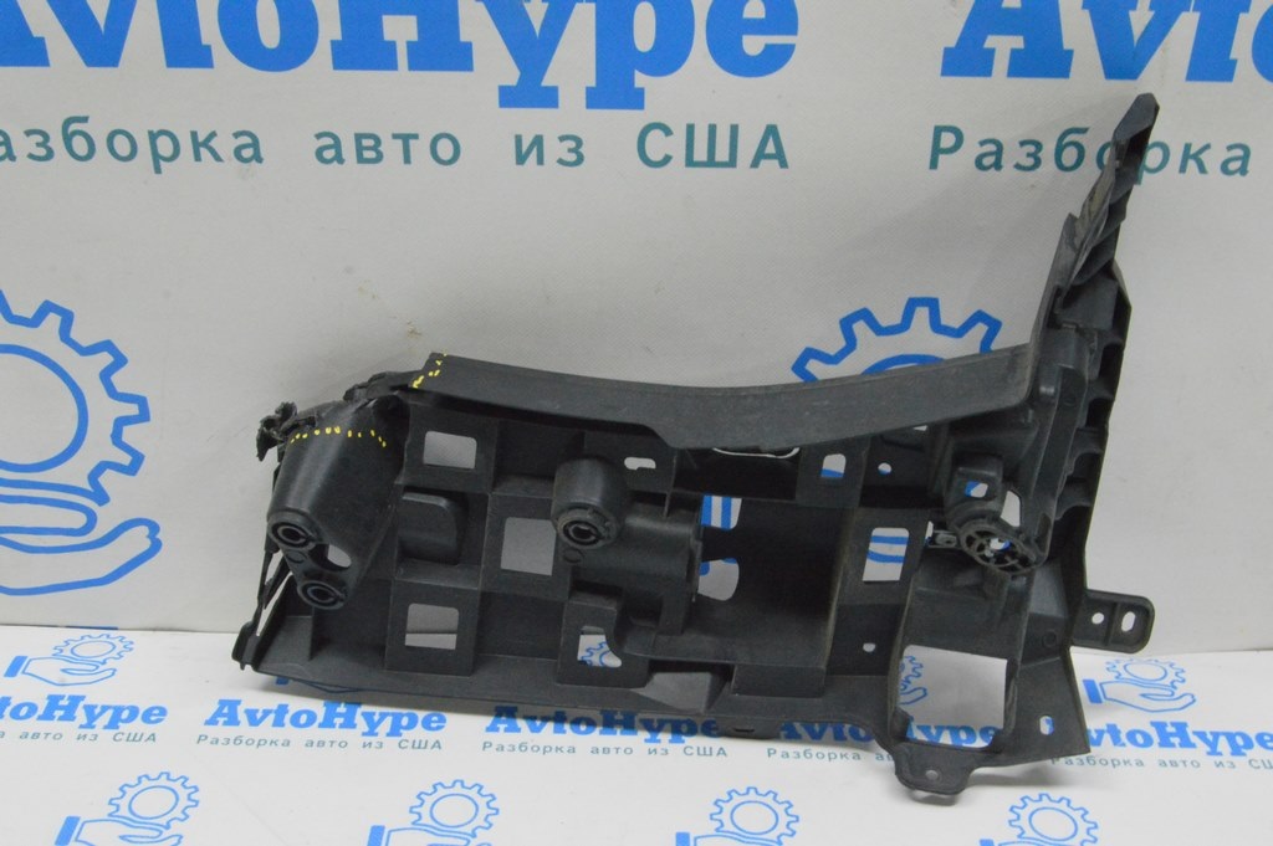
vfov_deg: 31.8
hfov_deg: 46.4
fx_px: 1484
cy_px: 423
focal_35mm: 42
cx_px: 636
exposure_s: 1/20
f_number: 20
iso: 6400
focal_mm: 28
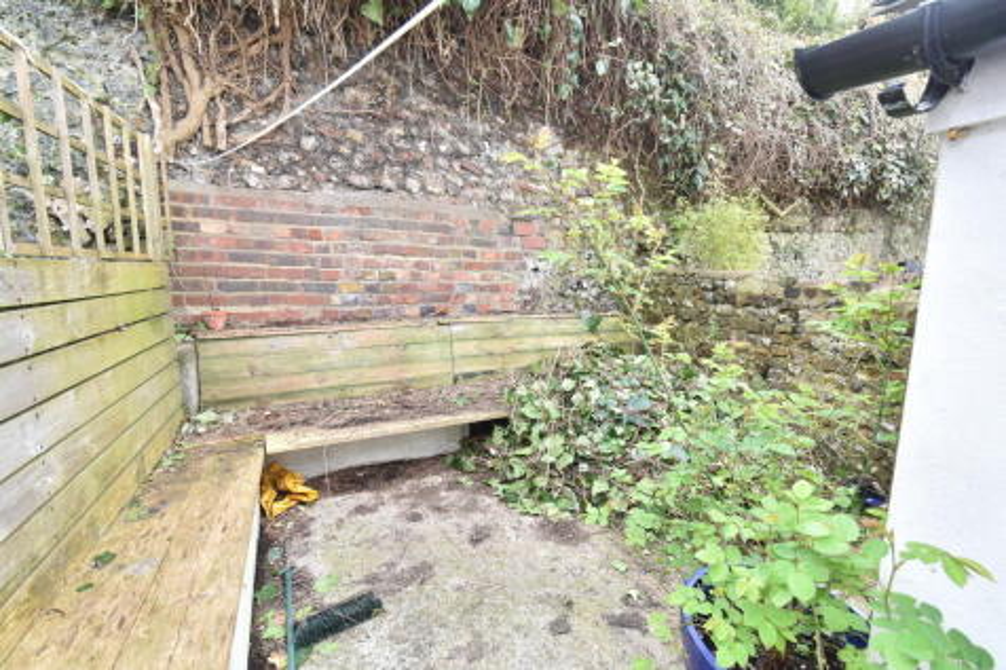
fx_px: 419
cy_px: 335
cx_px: 503
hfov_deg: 100.4
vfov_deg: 77.3
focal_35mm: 15
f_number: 6.3
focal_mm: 10
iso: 500
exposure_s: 1/160
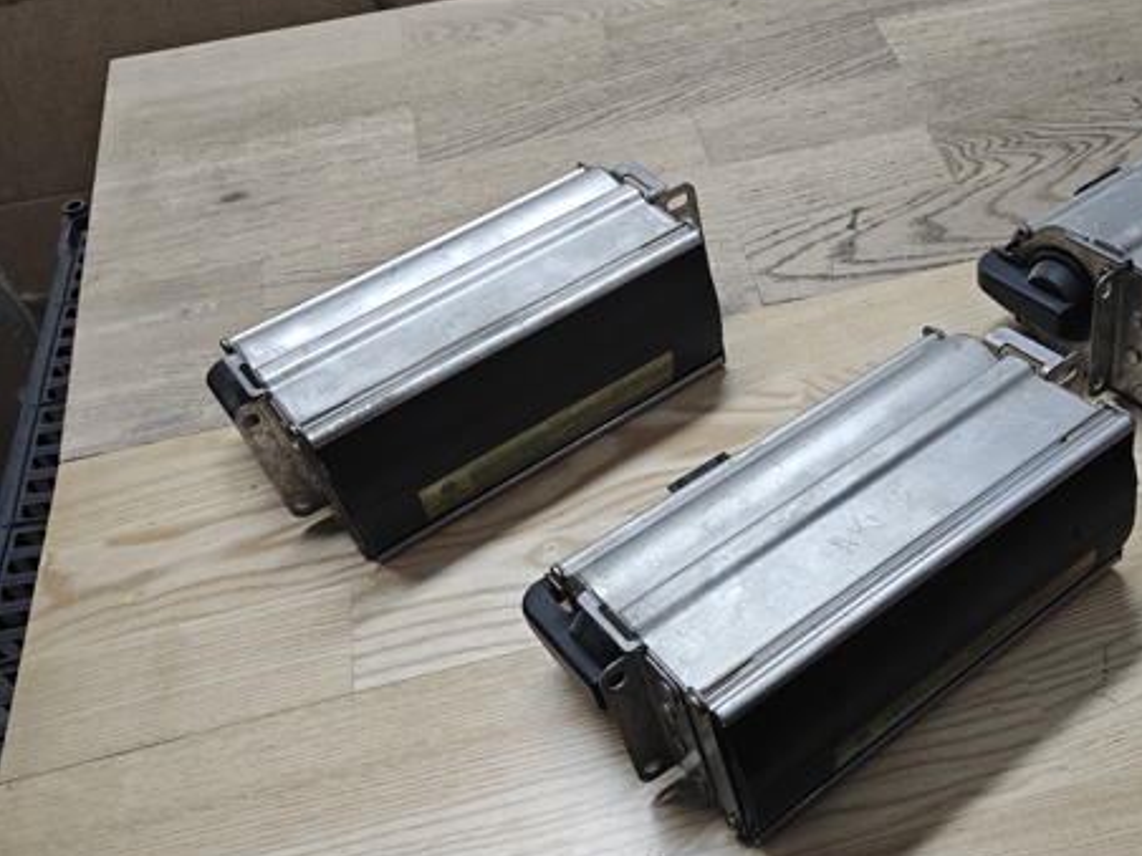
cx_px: 806
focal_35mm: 34
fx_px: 1122
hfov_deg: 52.4
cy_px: 525
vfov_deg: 41.5
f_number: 1.8
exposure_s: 1/100
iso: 640
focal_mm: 5.59
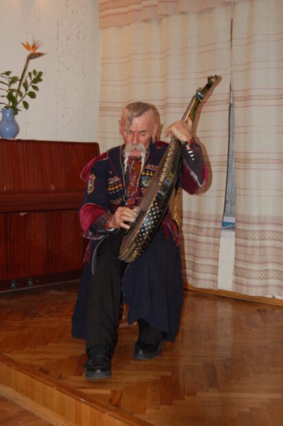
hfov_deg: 26.4
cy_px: 213
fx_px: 603
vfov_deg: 38.9
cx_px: 142
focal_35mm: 51
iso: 400
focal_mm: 34
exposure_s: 1/60
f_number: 4.5
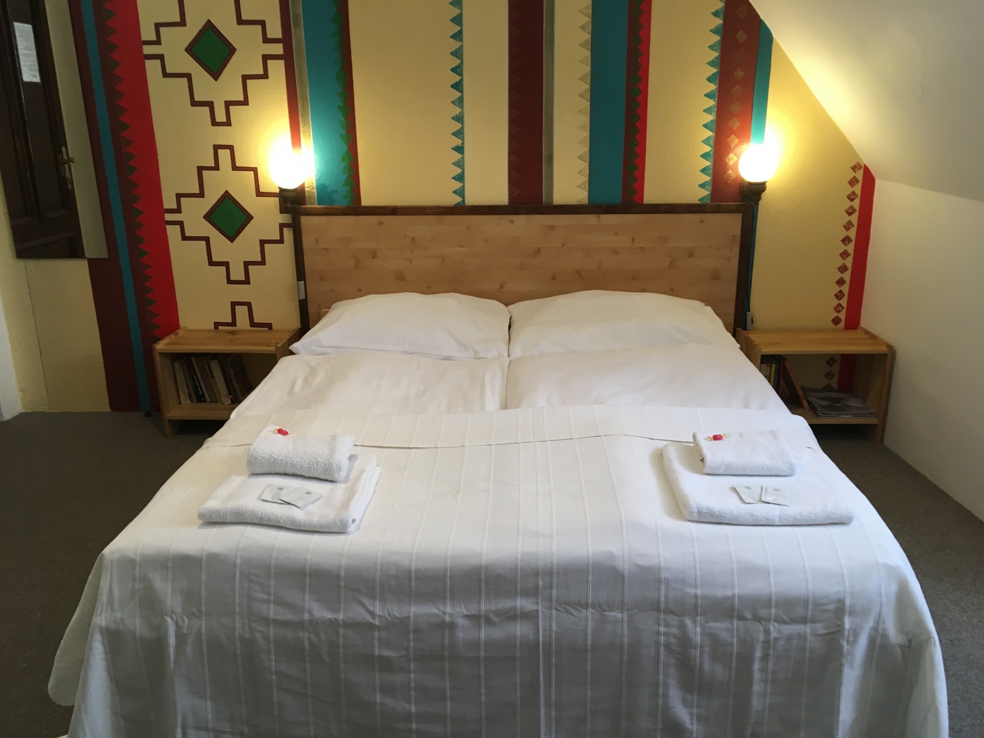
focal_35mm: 29
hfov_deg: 61.7
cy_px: 369
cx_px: 492
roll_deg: +1.7
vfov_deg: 48.2
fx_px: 824
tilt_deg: -18.1
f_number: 2.2
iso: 100
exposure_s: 1/33
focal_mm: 4.15
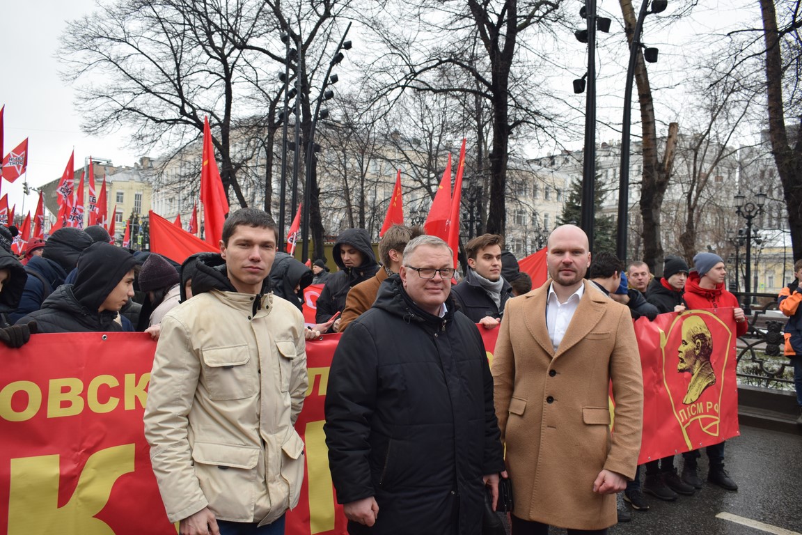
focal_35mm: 32
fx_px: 702
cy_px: 268
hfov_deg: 59.5
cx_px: 401
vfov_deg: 41.7
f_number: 6.3
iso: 400
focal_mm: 21
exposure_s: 1/160
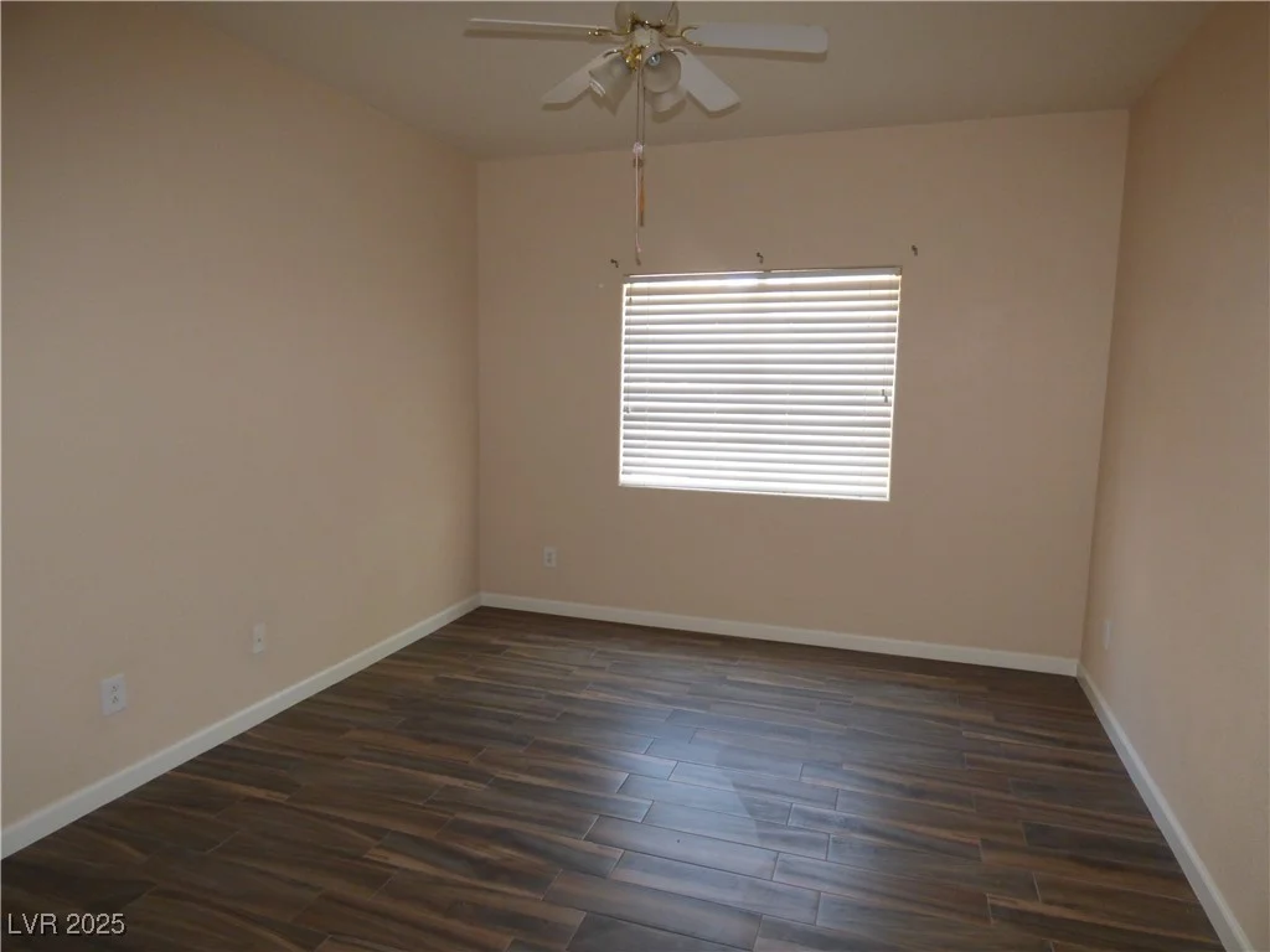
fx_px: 734
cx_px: 635
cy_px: 476
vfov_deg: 66.0
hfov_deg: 81.7
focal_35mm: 20
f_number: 2.8
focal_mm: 3.58
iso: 320
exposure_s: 1/60
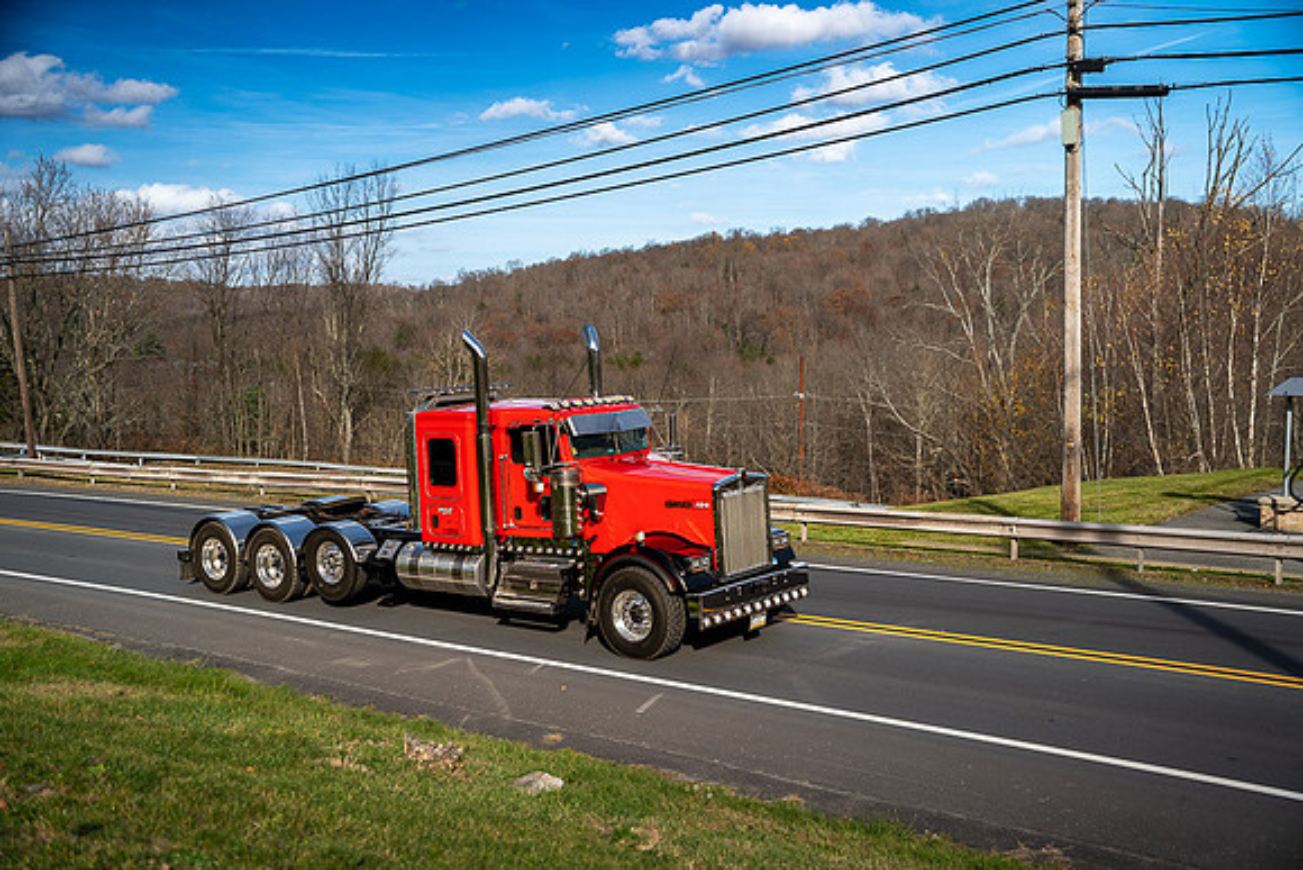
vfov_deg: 35.1
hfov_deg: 50.7
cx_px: 652
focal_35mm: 38
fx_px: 1376
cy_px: 435
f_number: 2.2
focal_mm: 38
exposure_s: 1/160
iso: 125
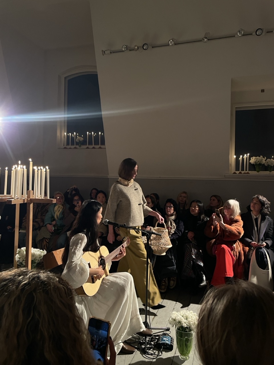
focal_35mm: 26
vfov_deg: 67.3
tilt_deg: +1.1
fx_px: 274
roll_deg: -1.6
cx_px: 137
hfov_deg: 53.1
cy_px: 182
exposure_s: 1/74
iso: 125
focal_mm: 4.2
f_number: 1.6
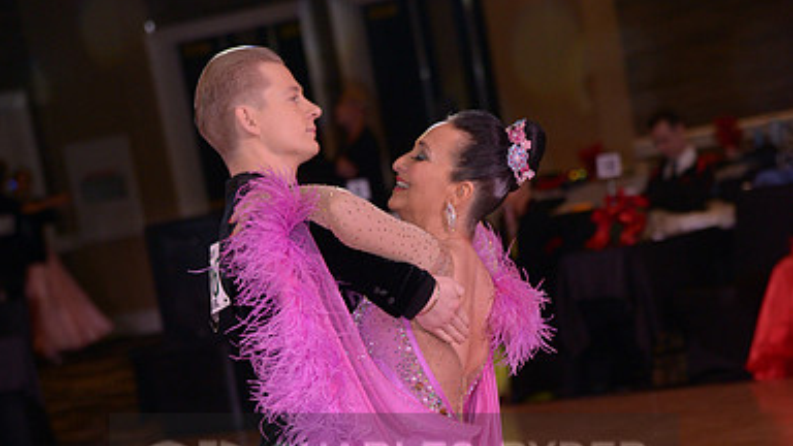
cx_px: 395
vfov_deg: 6.4
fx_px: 3995
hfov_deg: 11.3
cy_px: 483
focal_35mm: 190
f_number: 5
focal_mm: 120
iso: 1250
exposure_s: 1/200
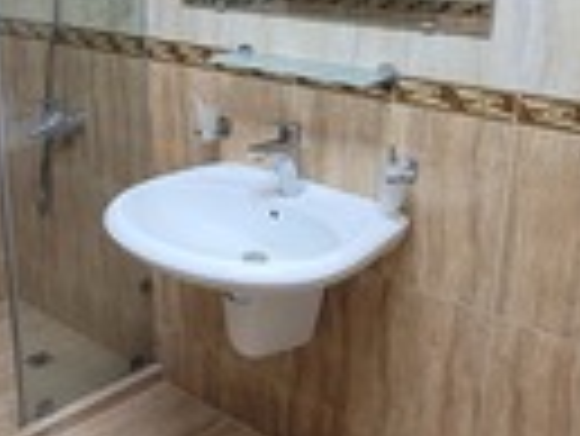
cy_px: 173
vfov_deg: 31.5
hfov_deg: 41.0
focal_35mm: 46
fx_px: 771
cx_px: 223
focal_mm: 1.74
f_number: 2.2
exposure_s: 1/50
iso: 250
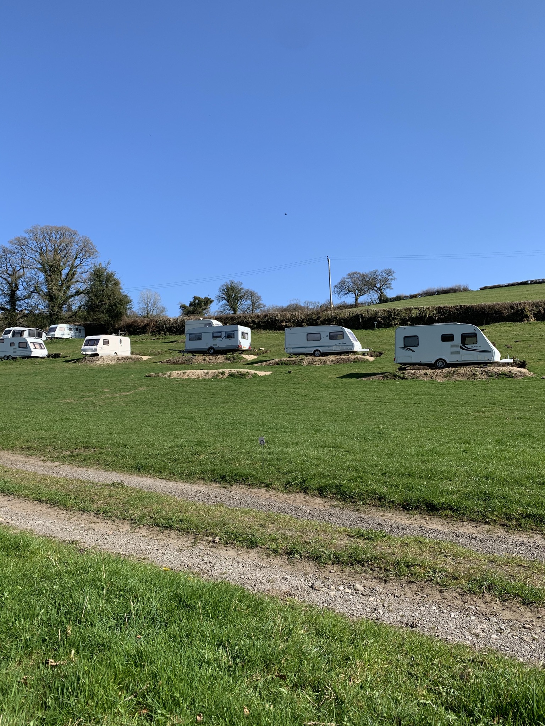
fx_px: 546
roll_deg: +1.4
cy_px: 363
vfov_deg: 67.3
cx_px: 272
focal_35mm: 26
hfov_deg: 53.1
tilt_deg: +2.1
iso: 25
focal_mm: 4.25
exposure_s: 1/1560
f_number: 1.8
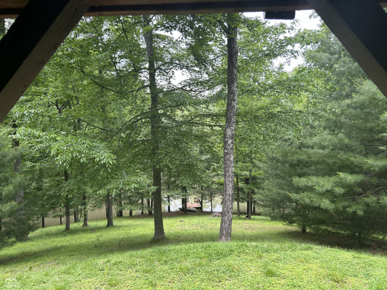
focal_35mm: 26
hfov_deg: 67.3
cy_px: 145
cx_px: 194
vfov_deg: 53.0
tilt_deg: -5.4
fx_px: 291
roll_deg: -0.2
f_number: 1.5
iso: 40
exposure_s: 1/237
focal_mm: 5.7
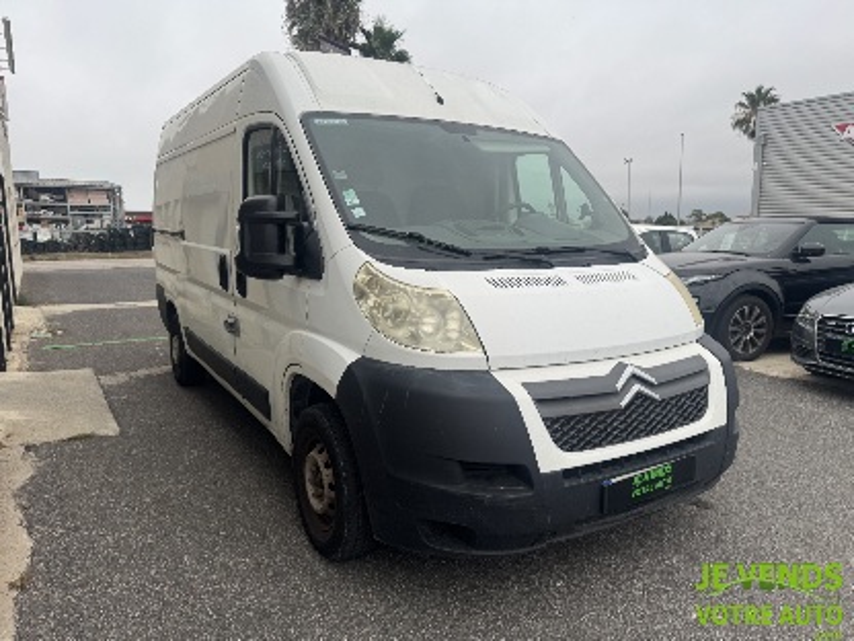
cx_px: 427
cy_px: 320
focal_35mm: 24
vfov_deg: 56.8
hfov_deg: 71.6
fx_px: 592
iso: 80
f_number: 1.78
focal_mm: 6.76
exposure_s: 1/925
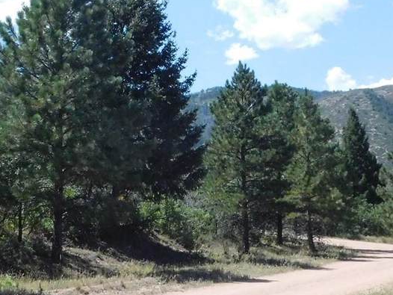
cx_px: 120
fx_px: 829
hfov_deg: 26.5
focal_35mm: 73
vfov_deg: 20.1
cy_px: 79
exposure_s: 1/1500
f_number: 6.4
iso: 800
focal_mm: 5.3
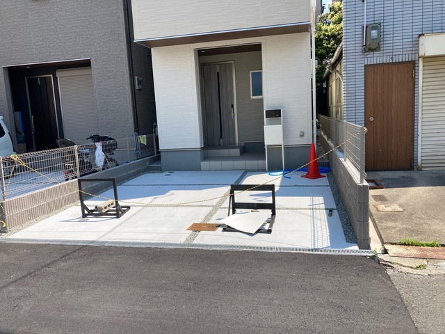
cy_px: 167
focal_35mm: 28
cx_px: 222
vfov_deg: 49.7
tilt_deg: -8.1
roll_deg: +3.0
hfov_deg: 63.4
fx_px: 360
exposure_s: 1/1736
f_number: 1.8
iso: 20
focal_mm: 3.99
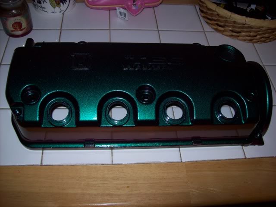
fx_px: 287
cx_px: 138
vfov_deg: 39.7
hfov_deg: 51.4
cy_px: 104
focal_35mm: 36
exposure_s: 1/64
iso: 80
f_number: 2.7
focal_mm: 6
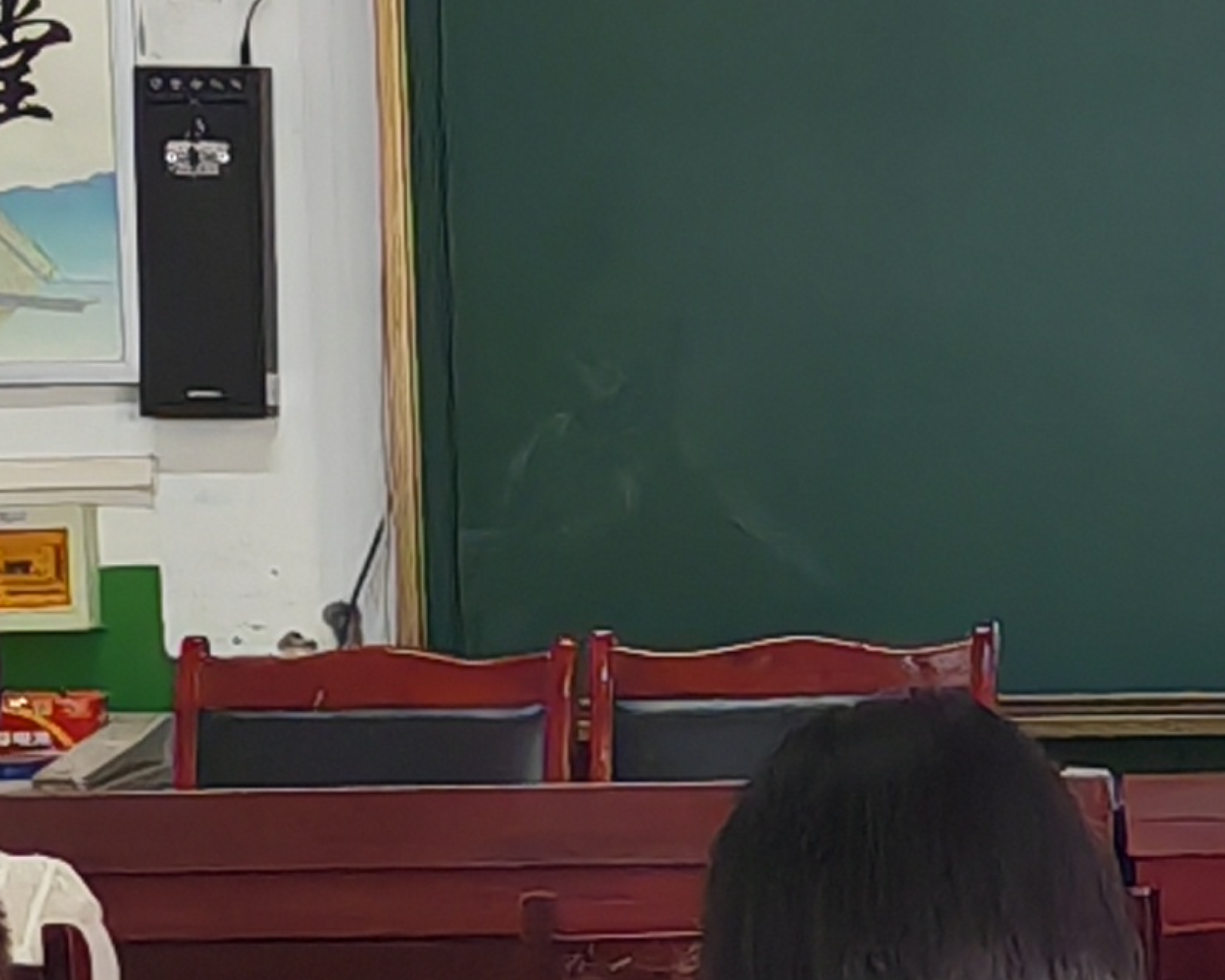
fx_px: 7904
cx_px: 2172
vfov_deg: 7.0
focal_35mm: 218
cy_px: 1134
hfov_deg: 8.5
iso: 160
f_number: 1.9
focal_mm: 5.52
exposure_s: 1/100
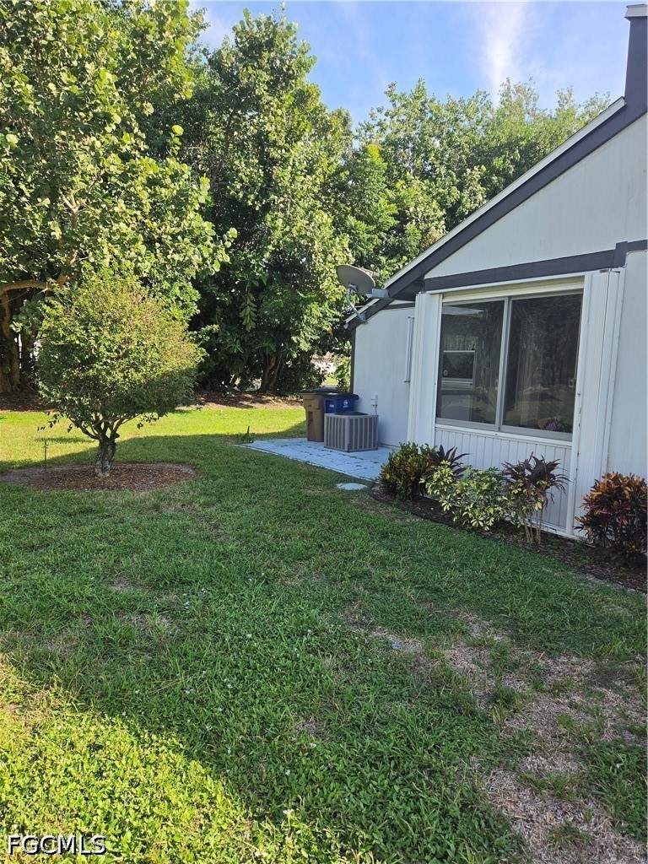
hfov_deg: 58.9
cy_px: 432
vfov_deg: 73.9
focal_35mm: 23
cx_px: 324
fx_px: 574
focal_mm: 5.4
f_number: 1.8
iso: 80
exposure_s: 1/1742
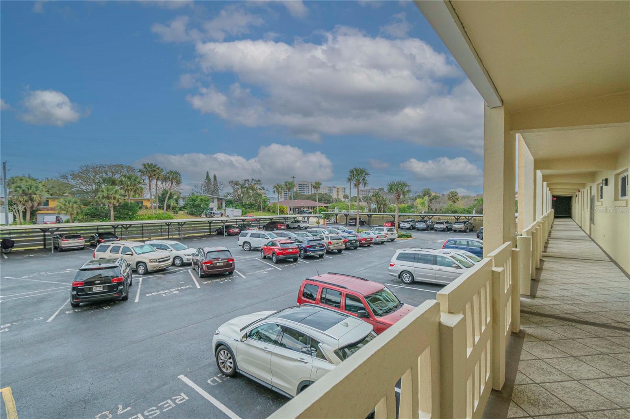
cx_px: 315
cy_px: 210
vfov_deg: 77.3
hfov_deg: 100.4
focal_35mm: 15
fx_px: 262
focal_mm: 10
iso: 160
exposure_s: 1/250
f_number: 5.6
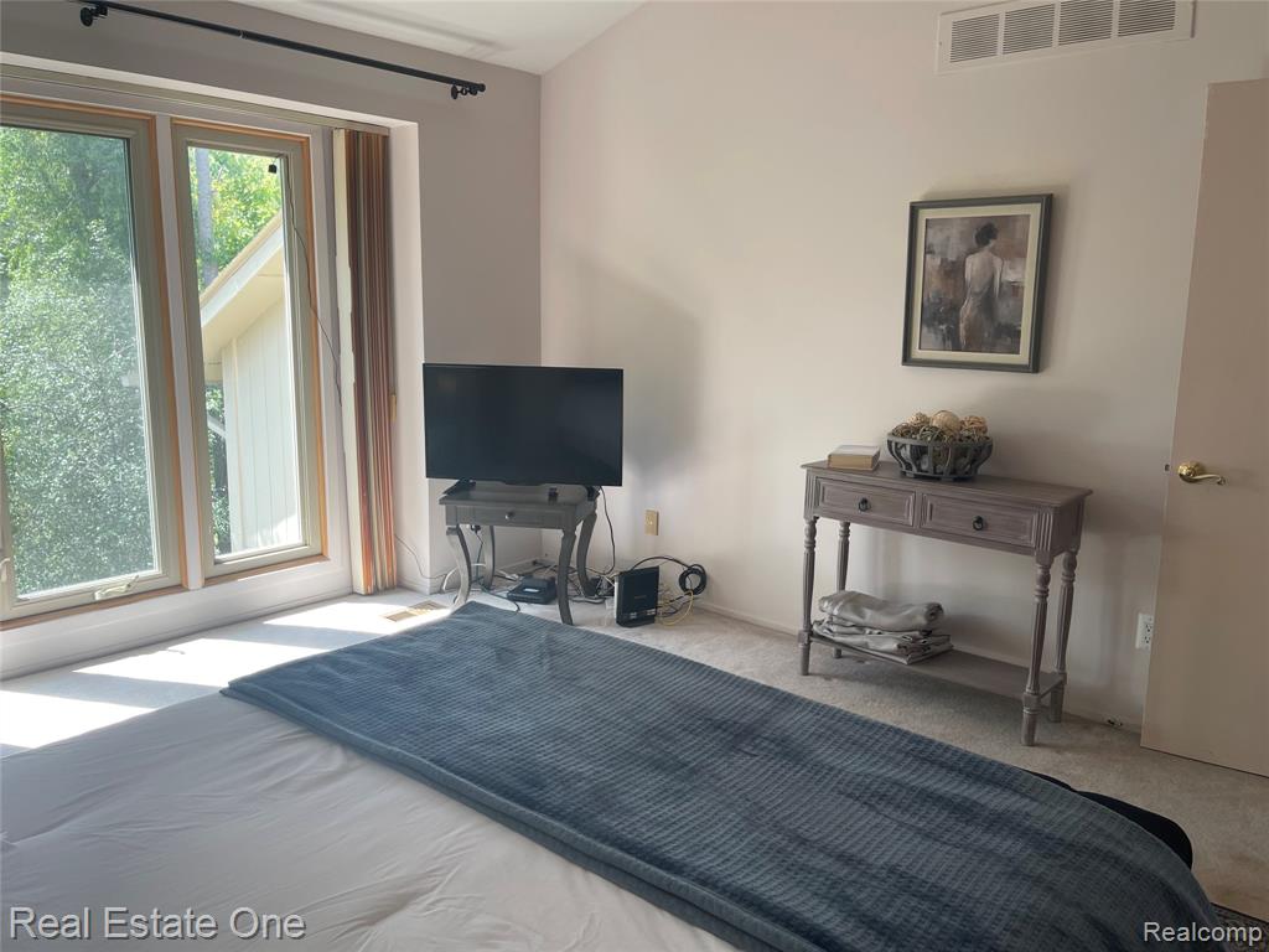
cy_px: 476
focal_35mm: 25
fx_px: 916
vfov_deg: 54.9
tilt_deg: -10.3
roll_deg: -0.8
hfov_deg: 69.4
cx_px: 634
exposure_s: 1/121
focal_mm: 5.1
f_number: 1.6
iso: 40
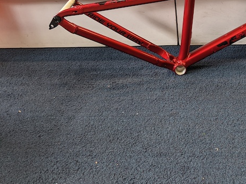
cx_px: 212
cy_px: 28
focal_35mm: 47
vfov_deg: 29.9
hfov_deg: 38.2
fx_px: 334
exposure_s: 1/59.9
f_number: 1.8
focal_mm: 4.44
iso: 53
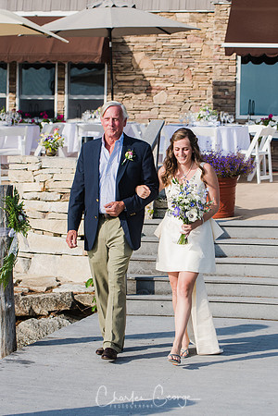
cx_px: 139
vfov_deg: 19.5
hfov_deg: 13.0
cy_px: 208
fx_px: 1216
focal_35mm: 105
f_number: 4
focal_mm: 70
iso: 200
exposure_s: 1/1600
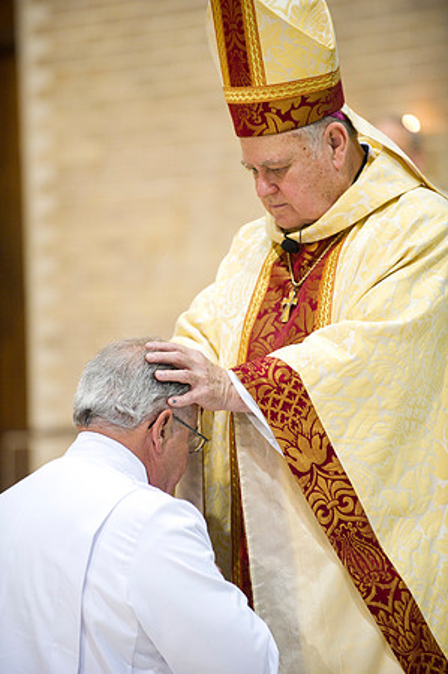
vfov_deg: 11.4
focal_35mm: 180
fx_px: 3368
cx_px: 224
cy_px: 337
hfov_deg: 7.6
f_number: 2.8
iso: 2000
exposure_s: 1/125
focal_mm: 180
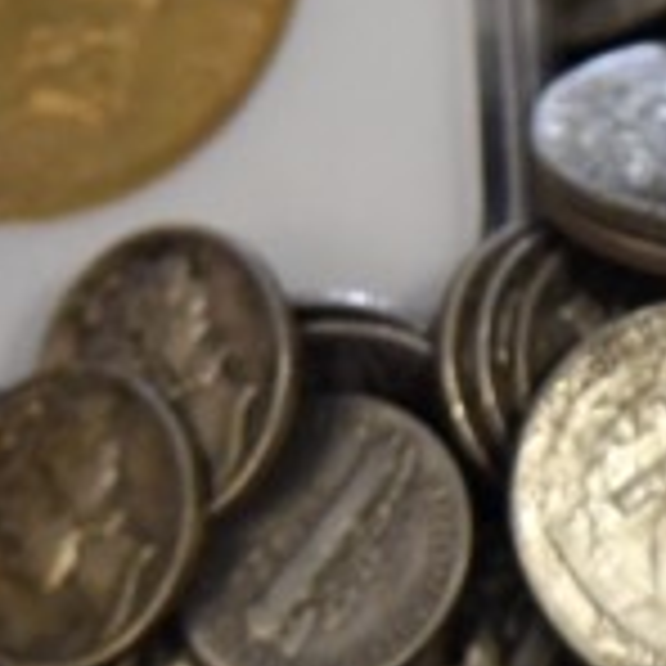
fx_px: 6182
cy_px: 875
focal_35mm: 284
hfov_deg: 5.8
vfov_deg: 6.1
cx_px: 1930
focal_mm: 30
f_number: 2.8
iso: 1400
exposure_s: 1/125
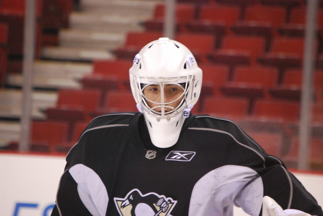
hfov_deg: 6.9
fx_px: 2696
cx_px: 162
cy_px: 108
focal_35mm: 300
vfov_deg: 4.6
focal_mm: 200
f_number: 5.6
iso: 1600
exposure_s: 1/100
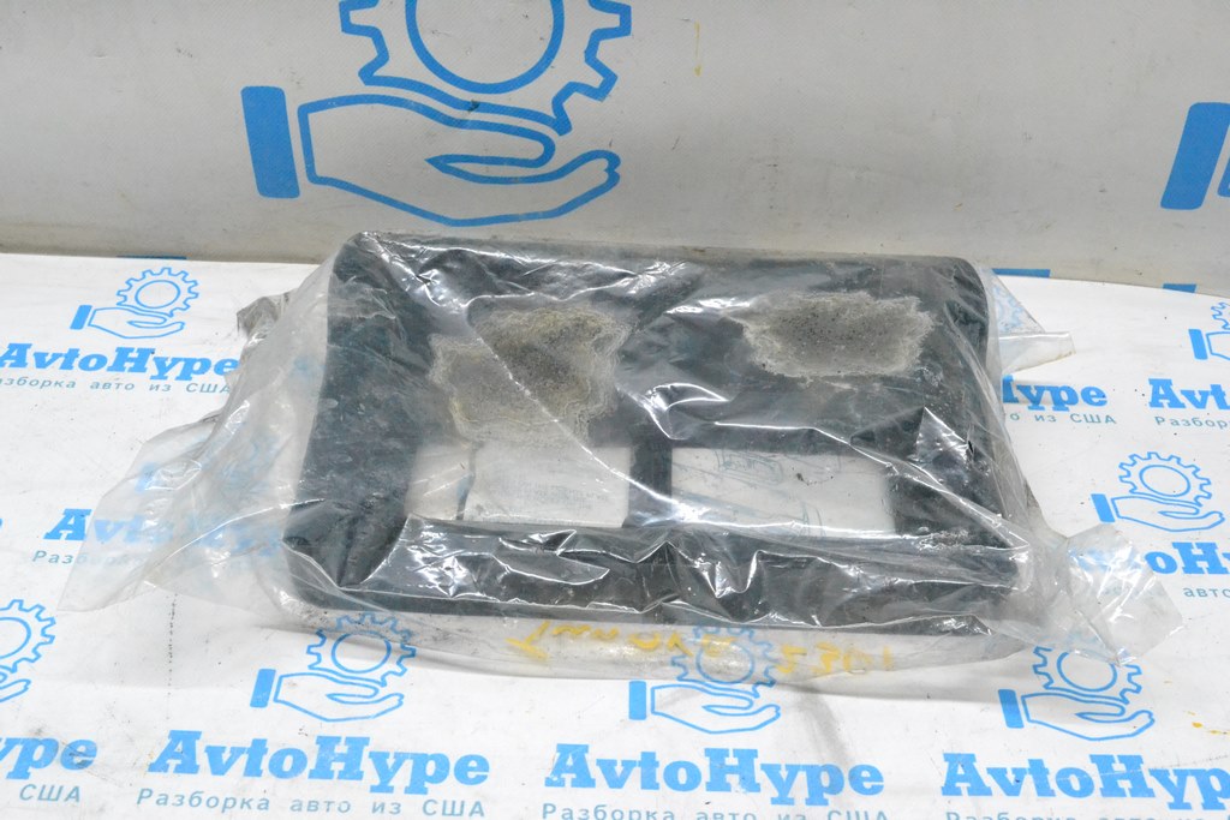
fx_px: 1435
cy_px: 410
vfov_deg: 31.9
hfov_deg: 46.4
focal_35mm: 42
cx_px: 615
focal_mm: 28
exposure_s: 1/160
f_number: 10
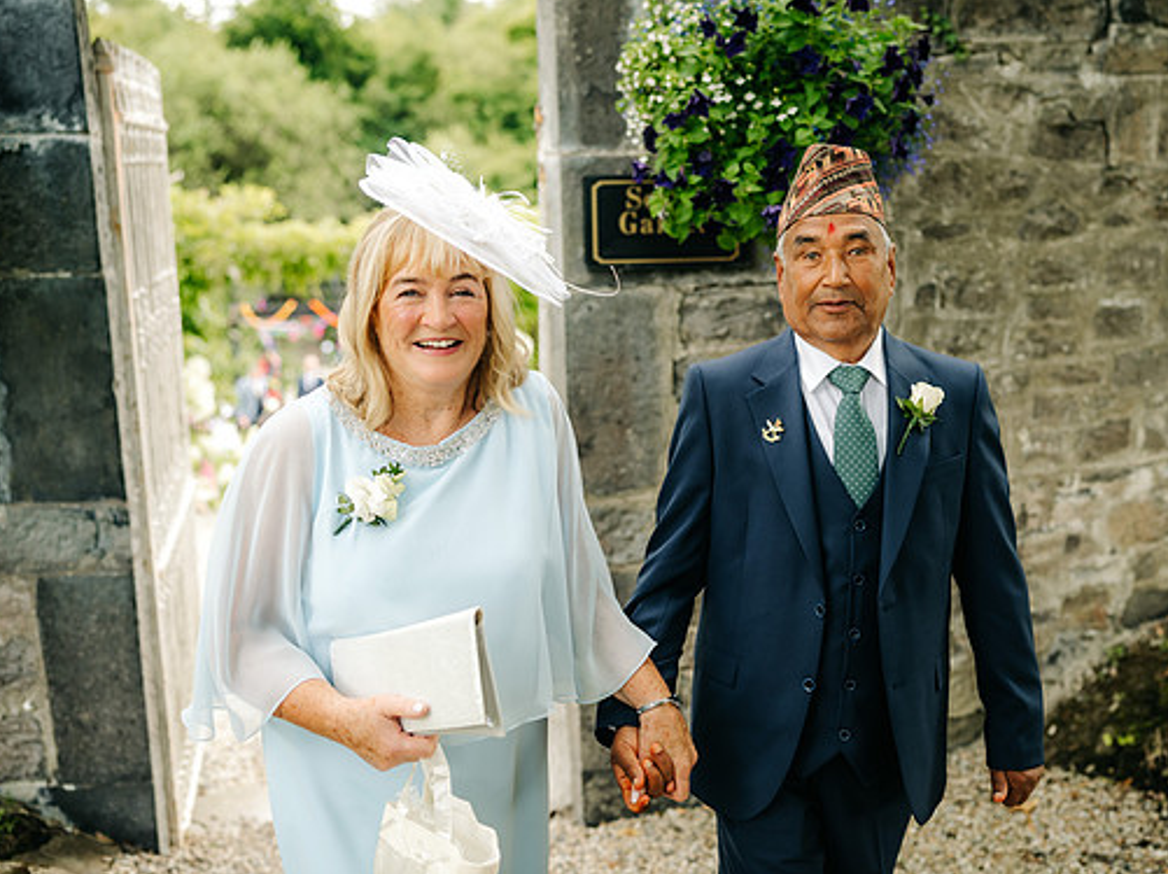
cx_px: 660
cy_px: 432
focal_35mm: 39
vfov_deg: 36.8
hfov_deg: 47.8
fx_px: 1315
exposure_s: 1/400
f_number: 2
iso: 100
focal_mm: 35
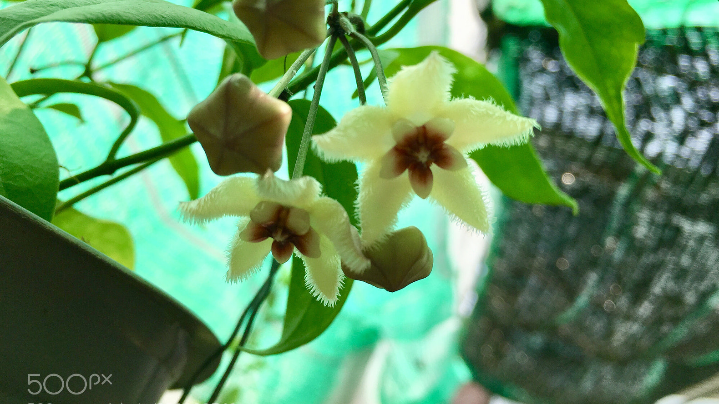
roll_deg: -23.0
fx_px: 610
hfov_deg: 61.0
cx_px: 363
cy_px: 171
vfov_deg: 36.6
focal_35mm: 32
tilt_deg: +24.3
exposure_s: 1/810
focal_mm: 4.15
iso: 25
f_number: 2.2
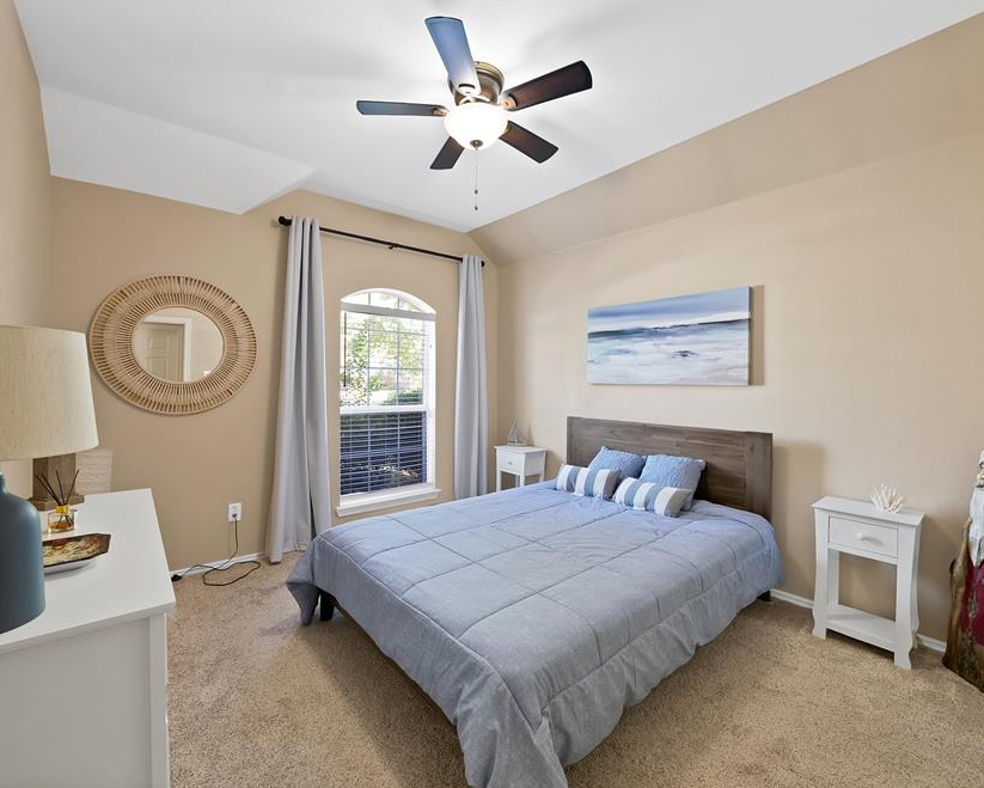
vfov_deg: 88.0
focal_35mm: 14
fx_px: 408
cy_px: 385
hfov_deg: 100.7
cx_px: 499
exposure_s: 1/1.25
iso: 640
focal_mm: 12
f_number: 9
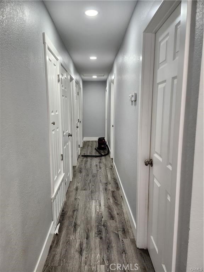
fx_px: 189
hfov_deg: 56.8
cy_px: 136
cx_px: 102
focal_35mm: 24
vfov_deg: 71.6
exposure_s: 1/120
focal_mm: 5
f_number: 1.8
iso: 200
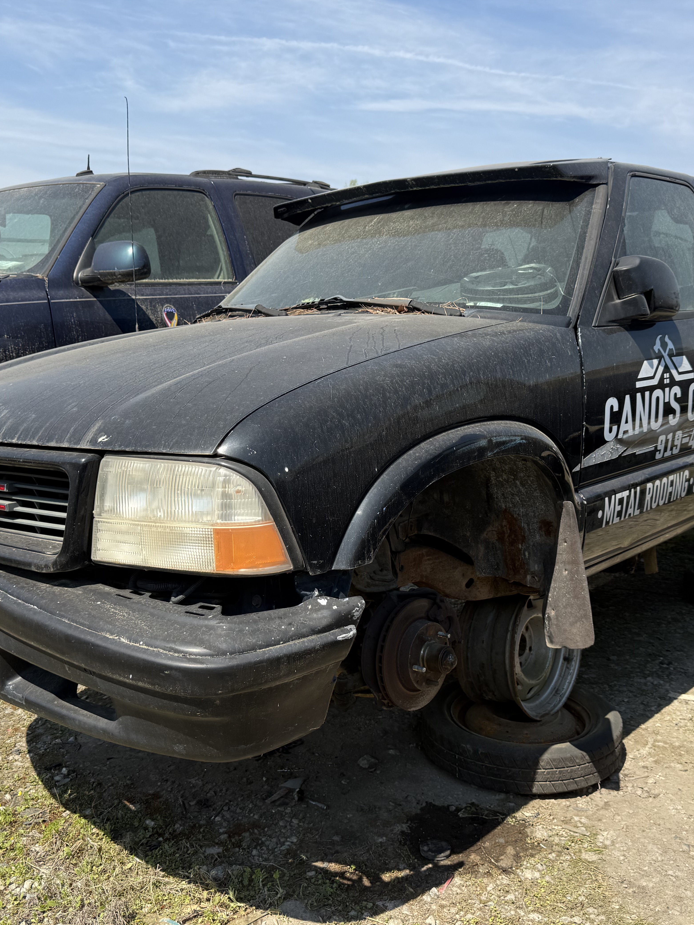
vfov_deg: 55.3
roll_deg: -0.7
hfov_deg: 42.9
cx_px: 376
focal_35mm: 33
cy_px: 463
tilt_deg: -8.7
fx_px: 882
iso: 80
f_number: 1.78
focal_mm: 6.76
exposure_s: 1/3145
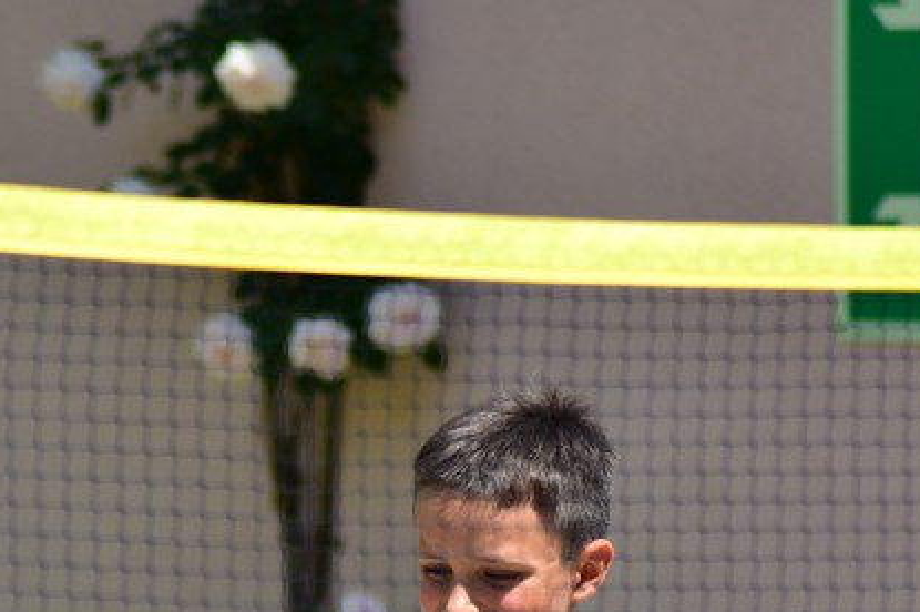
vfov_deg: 2.7
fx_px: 12773
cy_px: 704
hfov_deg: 4.1
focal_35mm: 500
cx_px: 64
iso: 220
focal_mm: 135
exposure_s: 1/1250
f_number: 4.2
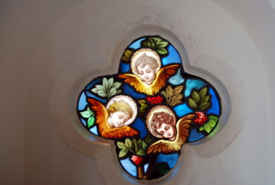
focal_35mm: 37
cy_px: 99
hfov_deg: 51.7
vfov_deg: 36.1
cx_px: 153
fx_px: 283
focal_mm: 22
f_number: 3.8
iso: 100
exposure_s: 1/8
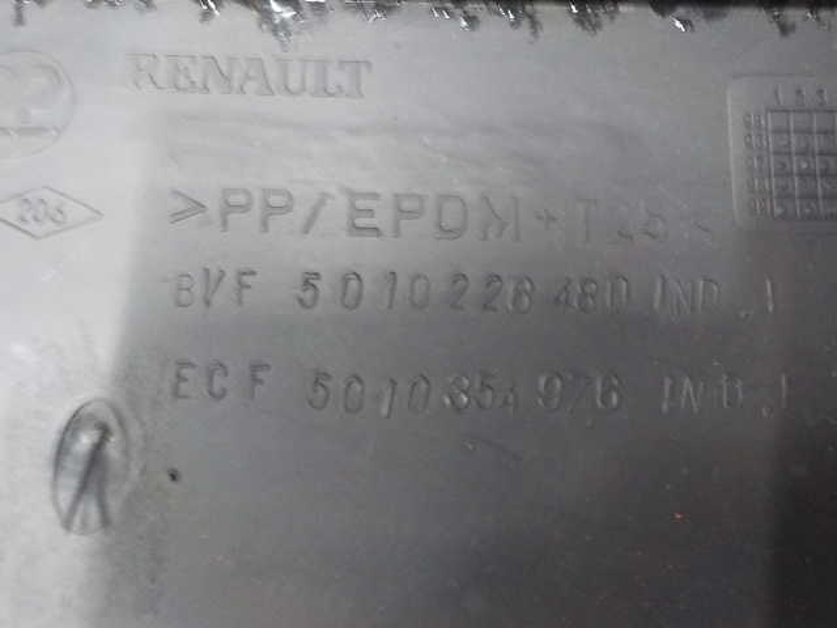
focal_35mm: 30
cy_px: 314
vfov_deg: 46.8
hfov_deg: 60.0
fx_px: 725
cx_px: 418
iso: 800
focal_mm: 4.1
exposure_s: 1/8
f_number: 3.3
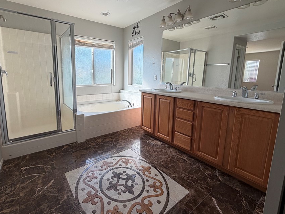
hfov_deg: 90.5
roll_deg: -0.8
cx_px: 123
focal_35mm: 17
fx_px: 140
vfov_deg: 74.4
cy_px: 94
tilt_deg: -8.5
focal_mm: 2.22
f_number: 2.2
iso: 40
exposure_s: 1/134
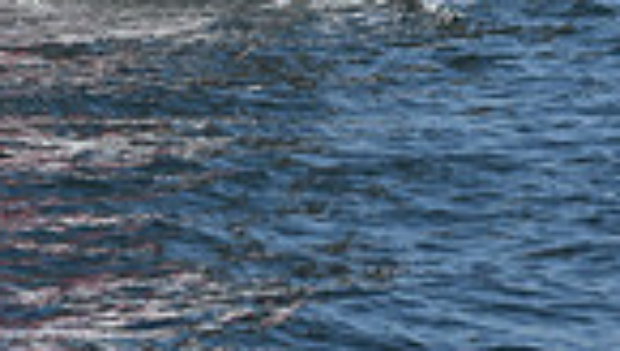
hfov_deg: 6.8
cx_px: 49
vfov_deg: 3.7
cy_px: -848
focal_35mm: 314
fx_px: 5169
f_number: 8
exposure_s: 1/1250
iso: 250
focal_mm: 75
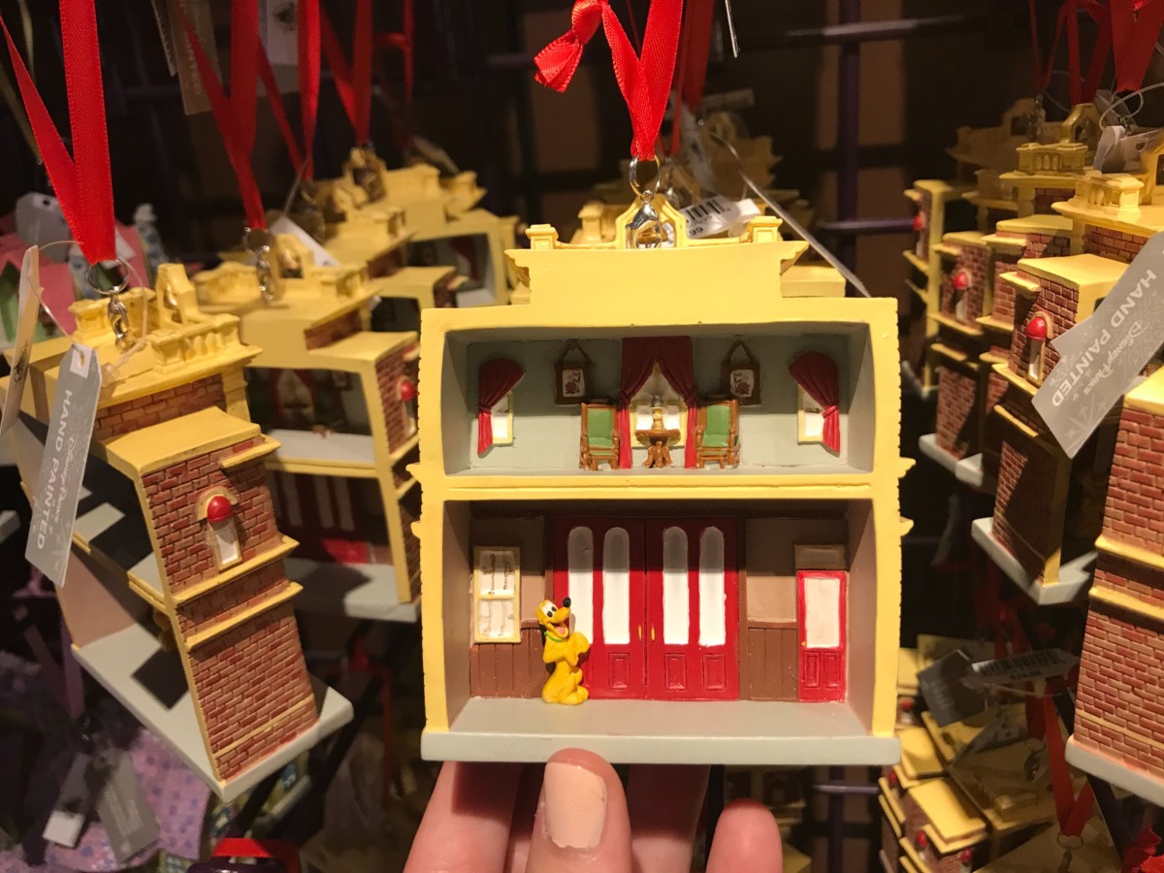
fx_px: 942
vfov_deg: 49.7
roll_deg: +5.1
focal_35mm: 28
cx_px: 582
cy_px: 436
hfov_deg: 63.4
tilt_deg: -21.9
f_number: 1.8
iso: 40
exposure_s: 1/30
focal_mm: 3.99
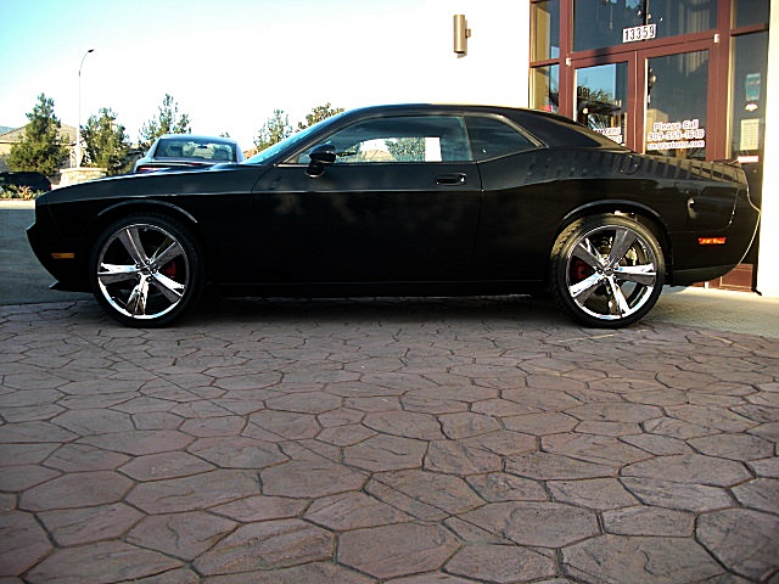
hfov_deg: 51.4
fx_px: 810
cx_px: 390
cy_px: 292
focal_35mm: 36
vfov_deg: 39.7
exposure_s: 1/160
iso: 50
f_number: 2.8
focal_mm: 6.3
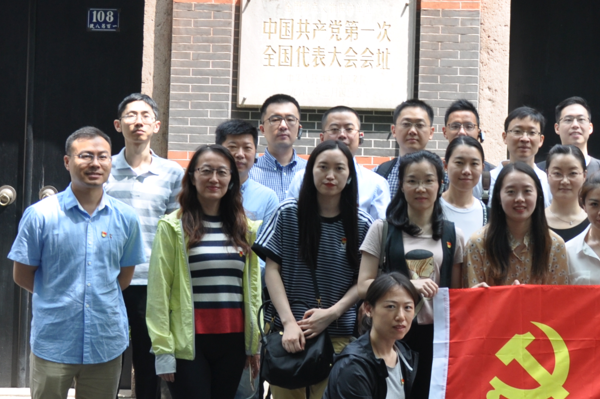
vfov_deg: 14.4
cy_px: 89
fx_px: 1565
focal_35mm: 94
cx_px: 549
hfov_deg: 21.2
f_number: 5.6
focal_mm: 24
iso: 200
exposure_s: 1/125
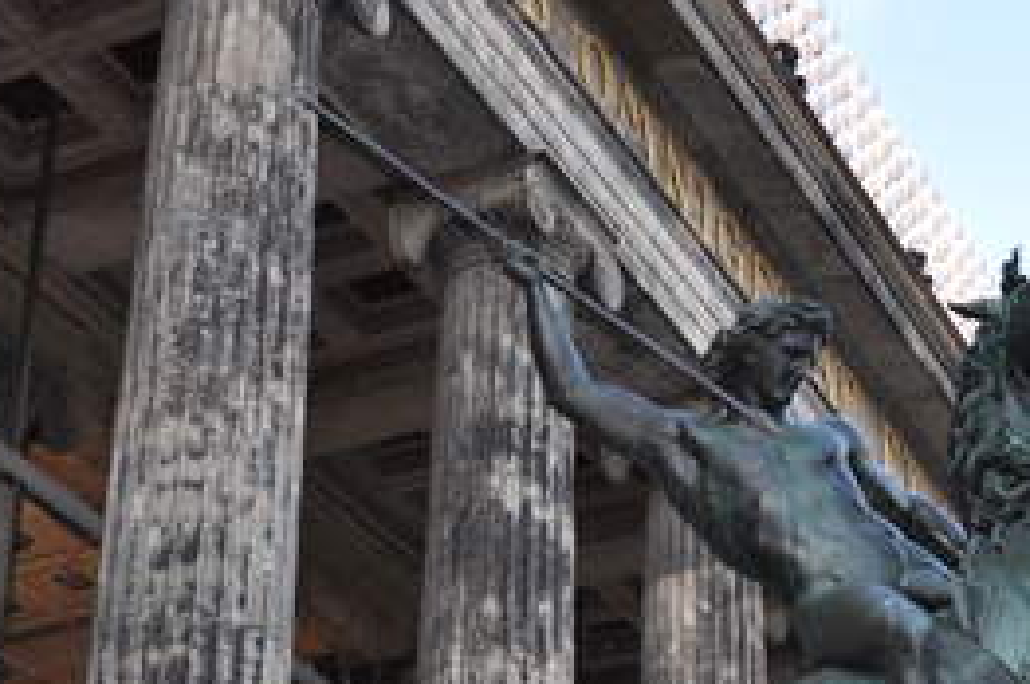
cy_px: 666
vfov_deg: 15.2
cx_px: 633
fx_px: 2515
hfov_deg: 23.1
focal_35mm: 88
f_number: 5.6
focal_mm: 24
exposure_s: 1/200
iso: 640
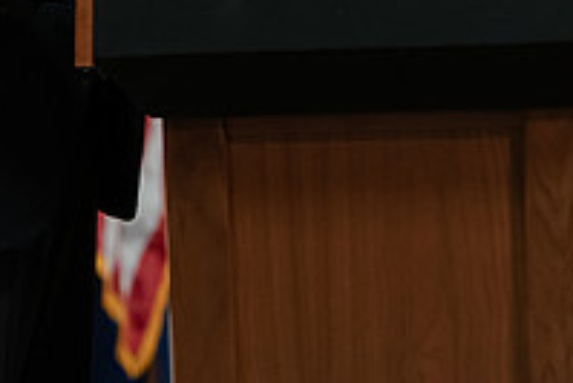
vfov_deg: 3.9
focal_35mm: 349
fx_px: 5559
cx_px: 150
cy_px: -143
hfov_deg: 5.9
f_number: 3.2
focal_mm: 120
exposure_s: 1/200
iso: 2000
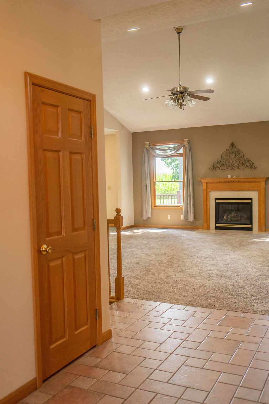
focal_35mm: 35
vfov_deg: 54.4
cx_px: 134
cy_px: 202
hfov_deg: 37.9
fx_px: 392
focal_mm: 35
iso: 640
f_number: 2.5
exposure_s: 1/400
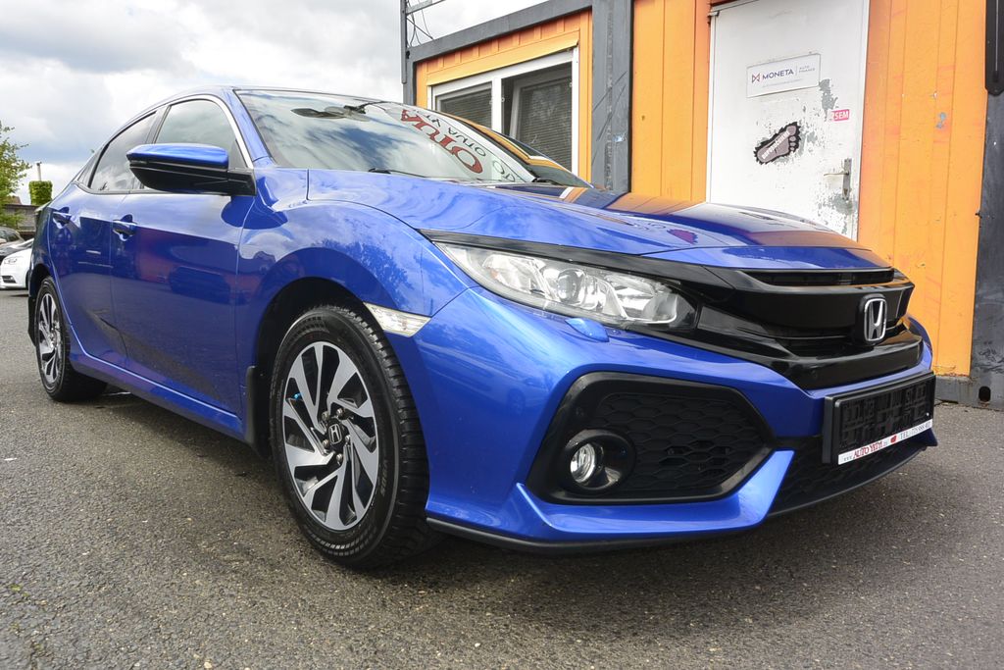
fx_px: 753
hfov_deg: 67.4
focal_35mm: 27
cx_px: 502
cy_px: 335
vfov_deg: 47.9
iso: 160
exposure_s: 1/250
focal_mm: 10
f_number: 7.1
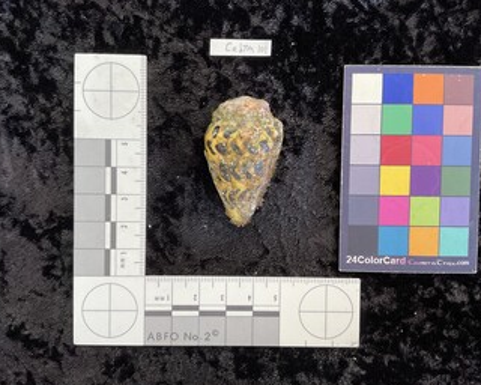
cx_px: 250
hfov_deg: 57.2
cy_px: 195
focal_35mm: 31
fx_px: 441
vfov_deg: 47.1
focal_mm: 3
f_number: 1.8
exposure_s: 1/50
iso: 80
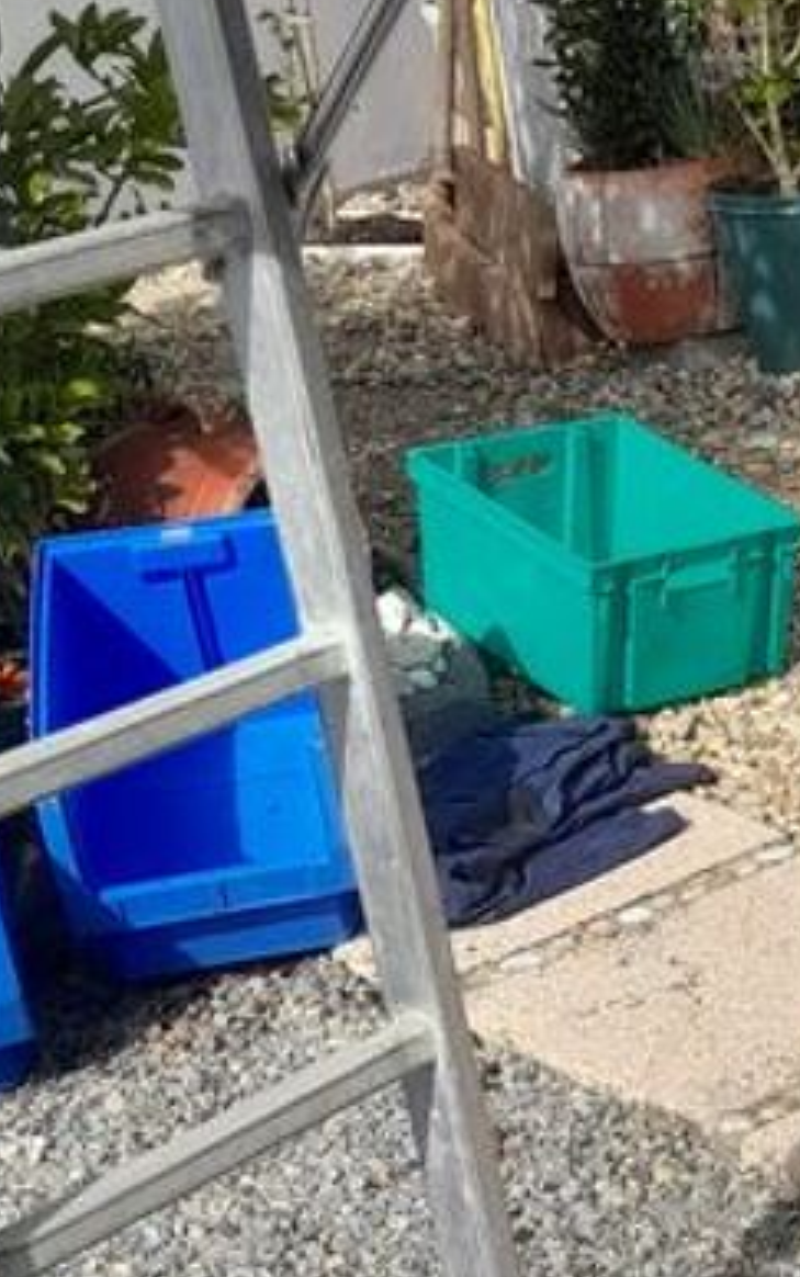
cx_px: 1175
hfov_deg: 13.6
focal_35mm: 91
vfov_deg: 22.7
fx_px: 3170
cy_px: 877
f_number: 2
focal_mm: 4.6
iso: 20
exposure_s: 1/736
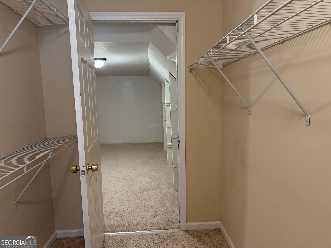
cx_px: 166
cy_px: 124
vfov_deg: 56.8
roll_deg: +1.1
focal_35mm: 24
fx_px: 229
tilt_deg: -8.4
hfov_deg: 71.6
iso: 200
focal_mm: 6.76
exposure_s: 1/60
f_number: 1.78
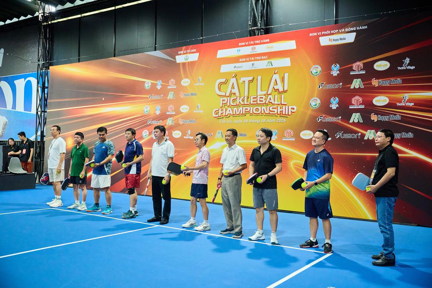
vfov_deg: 37.9
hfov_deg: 54.4
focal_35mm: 35
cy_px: 144
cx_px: 216
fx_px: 420
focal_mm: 35
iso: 5000
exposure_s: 1/640
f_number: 2.8
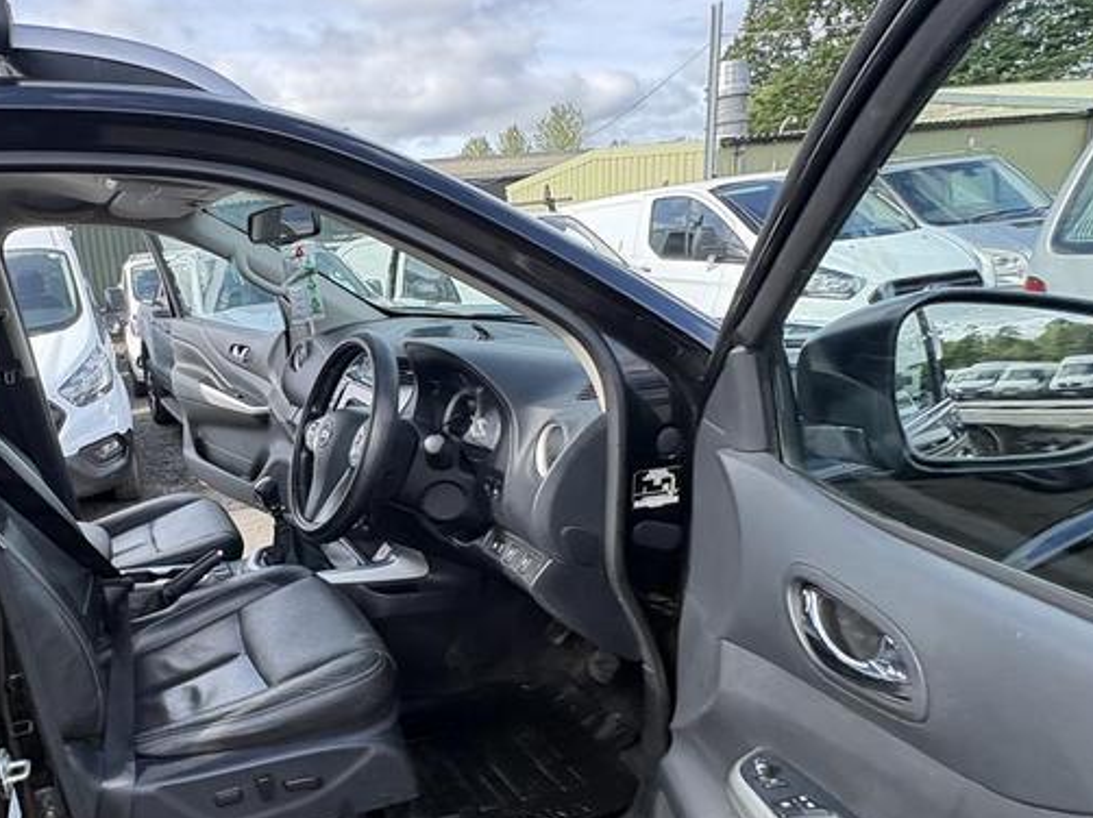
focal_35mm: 25
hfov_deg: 64.5
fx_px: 789
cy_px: 479
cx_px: 250
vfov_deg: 54.6
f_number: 2.2
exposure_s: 1/241
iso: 64
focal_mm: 2.22
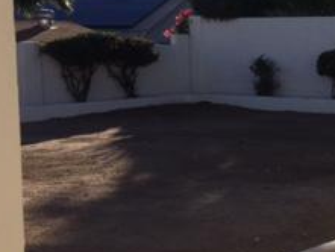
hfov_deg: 21.0
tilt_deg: -6.6
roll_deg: -1.7
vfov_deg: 17.6
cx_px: 443
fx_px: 813
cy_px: 126
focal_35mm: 84
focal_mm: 4.15
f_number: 2.2
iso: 32
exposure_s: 1/2475
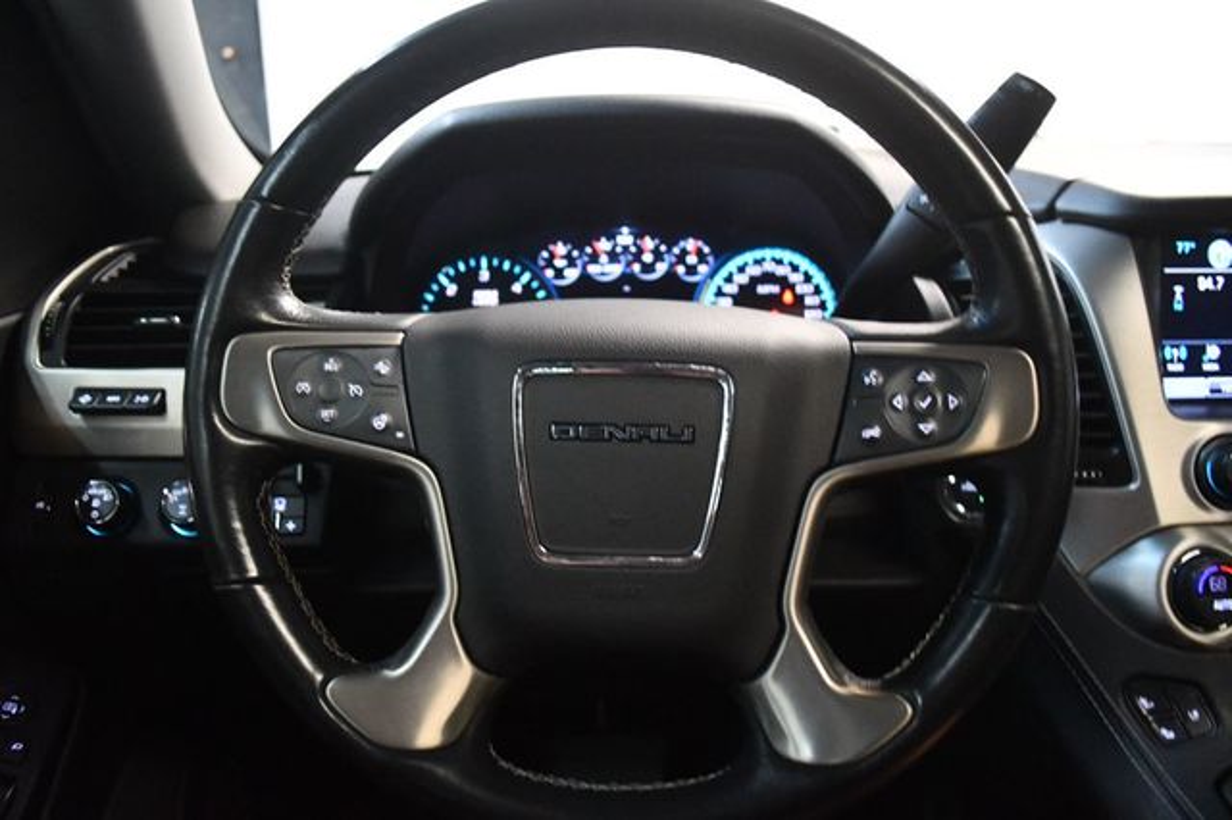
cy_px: 410
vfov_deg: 47.9
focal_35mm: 27
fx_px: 923
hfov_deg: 67.4
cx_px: 616
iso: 7200
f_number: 3.5
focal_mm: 18
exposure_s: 1/60
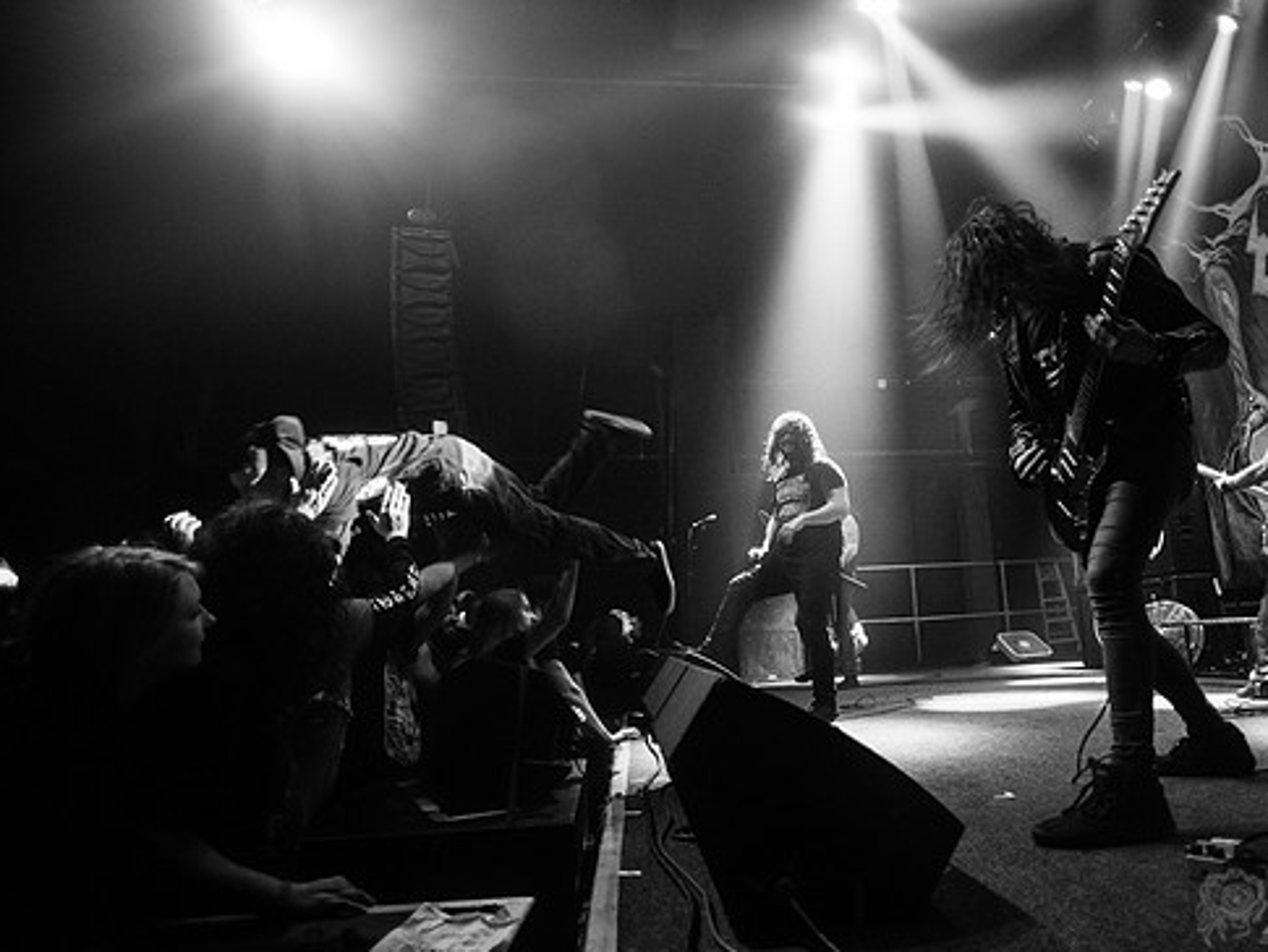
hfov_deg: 73.3
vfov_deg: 58.9
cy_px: 456
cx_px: 748
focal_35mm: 23
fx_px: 843
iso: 2000
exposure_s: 1/160
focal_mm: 20
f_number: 3.2
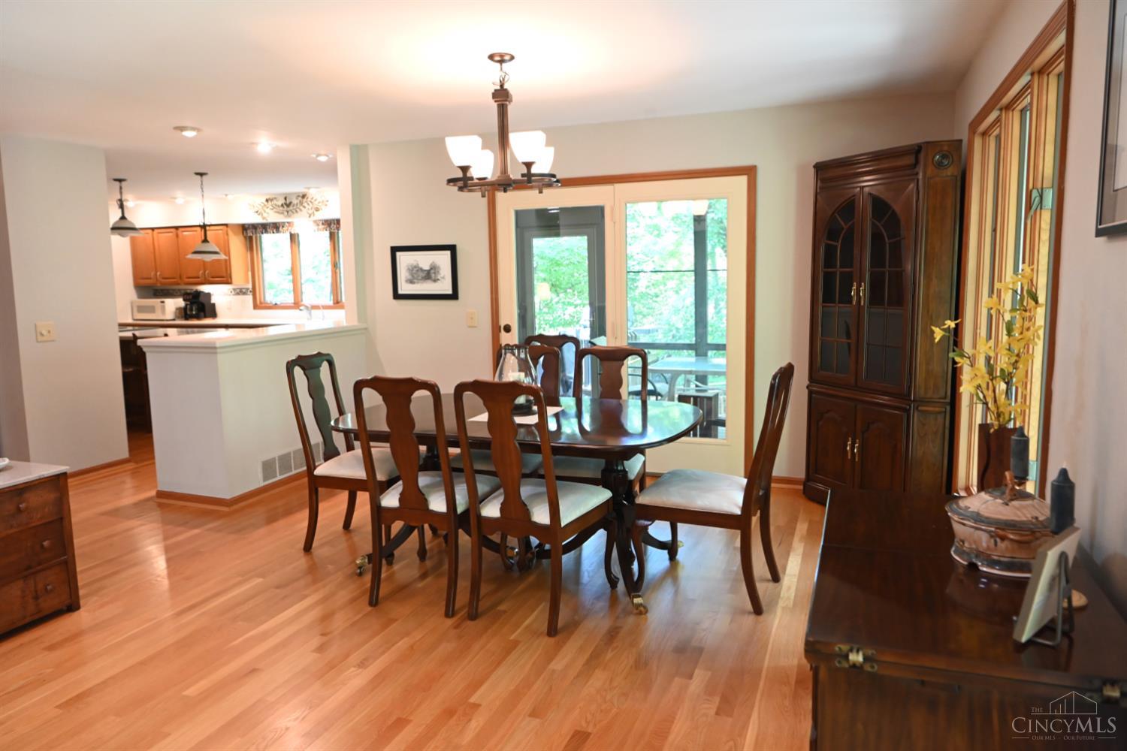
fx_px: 751
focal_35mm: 24
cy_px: 376
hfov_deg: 73.7
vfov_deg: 53.1
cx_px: 564
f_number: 6.3
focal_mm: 24
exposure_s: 1/60
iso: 4000
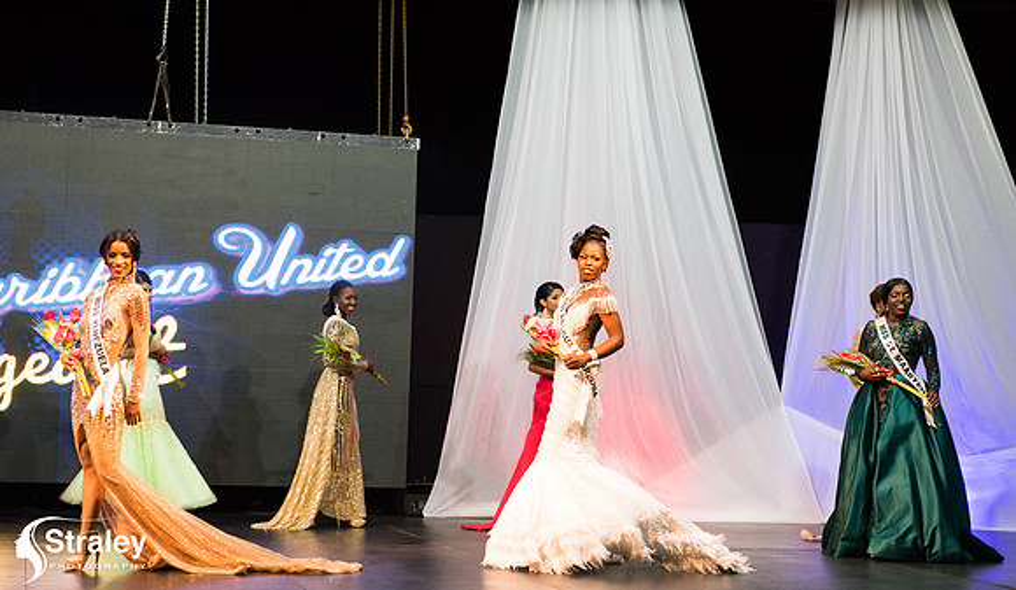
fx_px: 2078
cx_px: 536
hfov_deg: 27.5
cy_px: 340
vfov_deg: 16.2
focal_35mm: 77
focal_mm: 66
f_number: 5
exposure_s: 1/160
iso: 4000
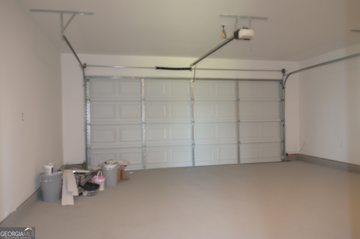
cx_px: 180
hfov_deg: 67.5
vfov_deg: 47.7
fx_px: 269
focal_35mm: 27
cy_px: 120
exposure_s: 1/30
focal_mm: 18
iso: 800
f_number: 3.5
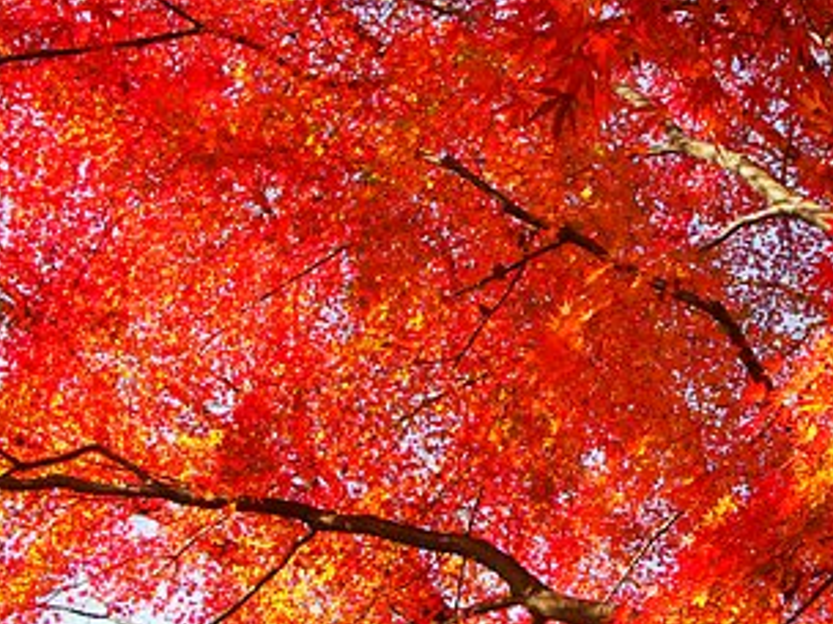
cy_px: 400
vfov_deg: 24.7
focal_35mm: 59
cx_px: 545
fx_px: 1420
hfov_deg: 32.5
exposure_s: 1/160
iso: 64
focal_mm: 9.15
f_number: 3.5
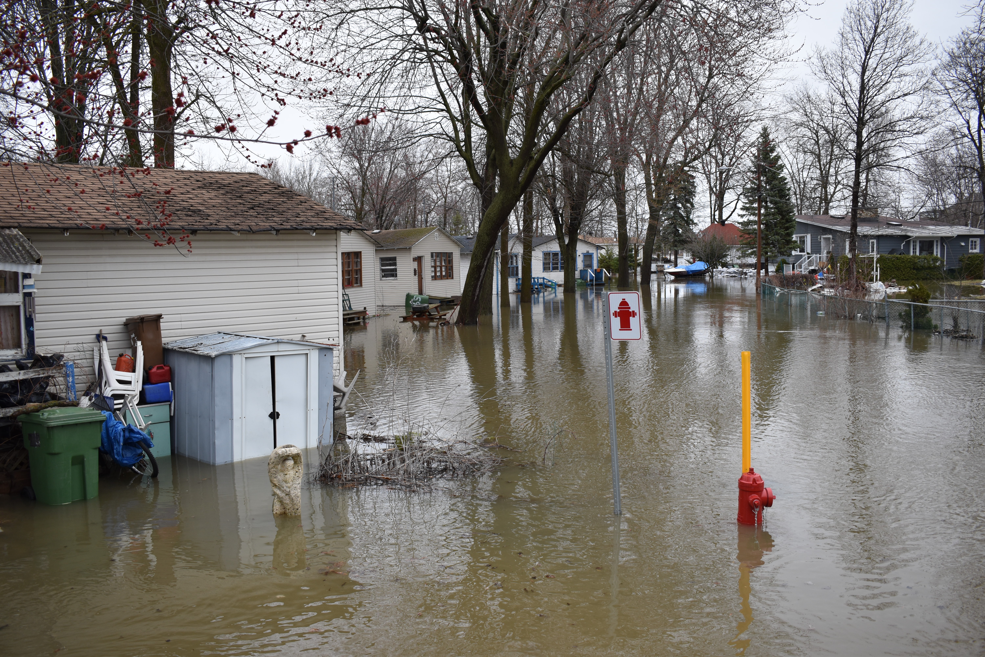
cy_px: 328
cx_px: 492
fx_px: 903
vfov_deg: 40.0
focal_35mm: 33
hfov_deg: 57.2
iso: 200
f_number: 5.6
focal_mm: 22
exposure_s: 1/250
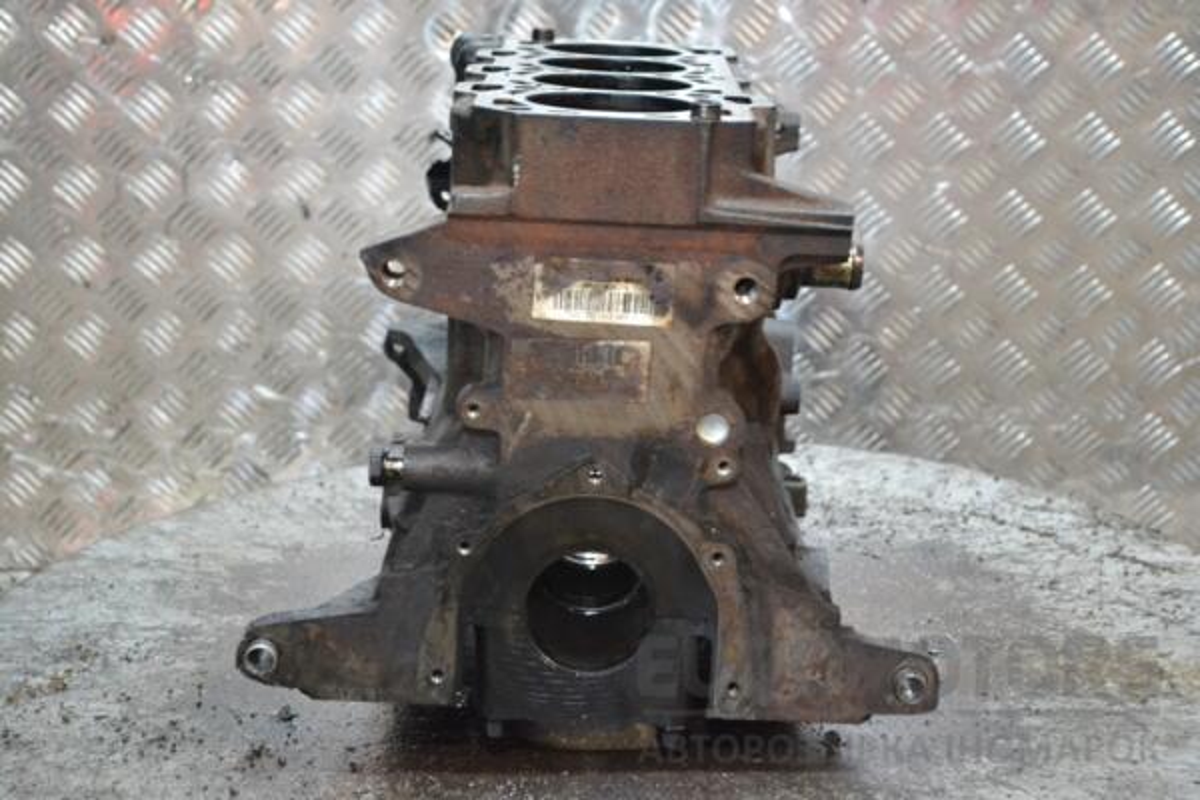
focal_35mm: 68
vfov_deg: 20.2
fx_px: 2250
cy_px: 400
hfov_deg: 29.9
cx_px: 600
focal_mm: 45
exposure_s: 1/25
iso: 3200
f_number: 5.3
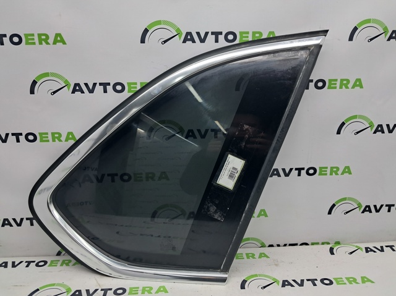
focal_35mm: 27
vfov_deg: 51.3
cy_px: 148
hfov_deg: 65.4
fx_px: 309
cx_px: 198
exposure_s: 1/100
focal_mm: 4
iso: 50
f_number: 1.8
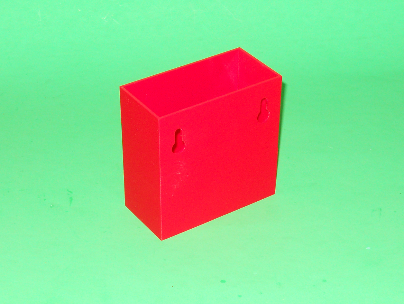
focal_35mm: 41
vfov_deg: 35.2
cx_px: 202
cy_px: 152
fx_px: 479
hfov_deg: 45.7
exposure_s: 1/30
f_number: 3.2
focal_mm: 7.3
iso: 125
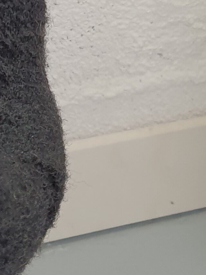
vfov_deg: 14.8
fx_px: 976
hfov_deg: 12.0
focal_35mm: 123
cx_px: 36
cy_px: -150
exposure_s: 1/100
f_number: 1.7
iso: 80
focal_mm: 4.32
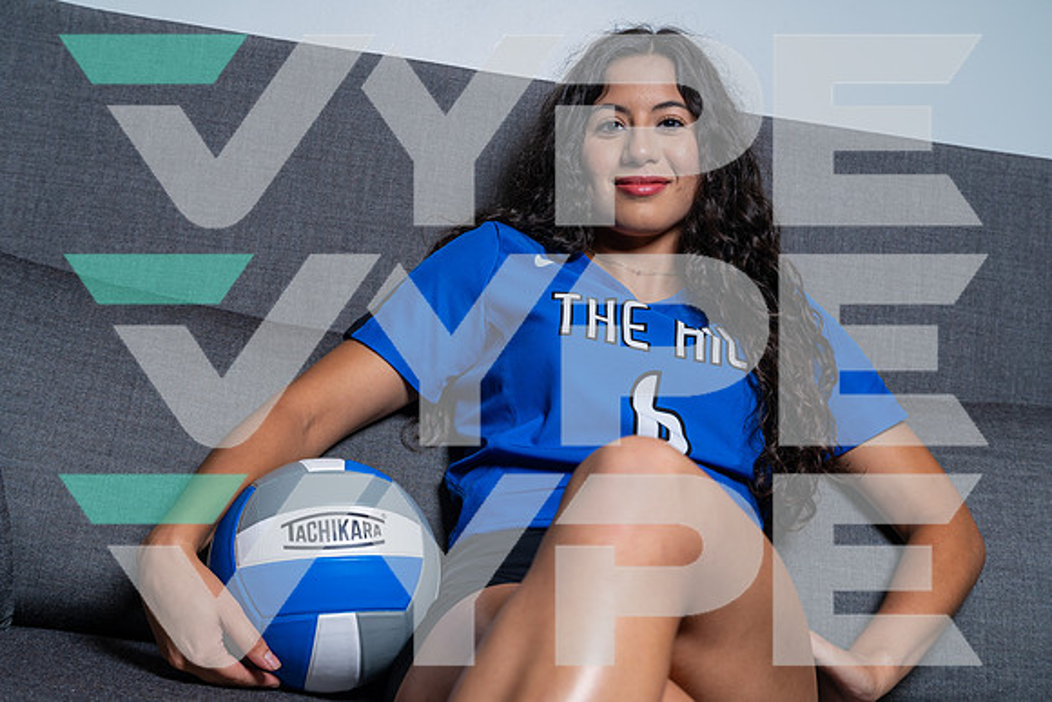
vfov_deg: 26.0
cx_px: 526
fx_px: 1520
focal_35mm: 52
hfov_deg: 38.2
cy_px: 351
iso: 100
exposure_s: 1/125
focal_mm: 52
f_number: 5.6
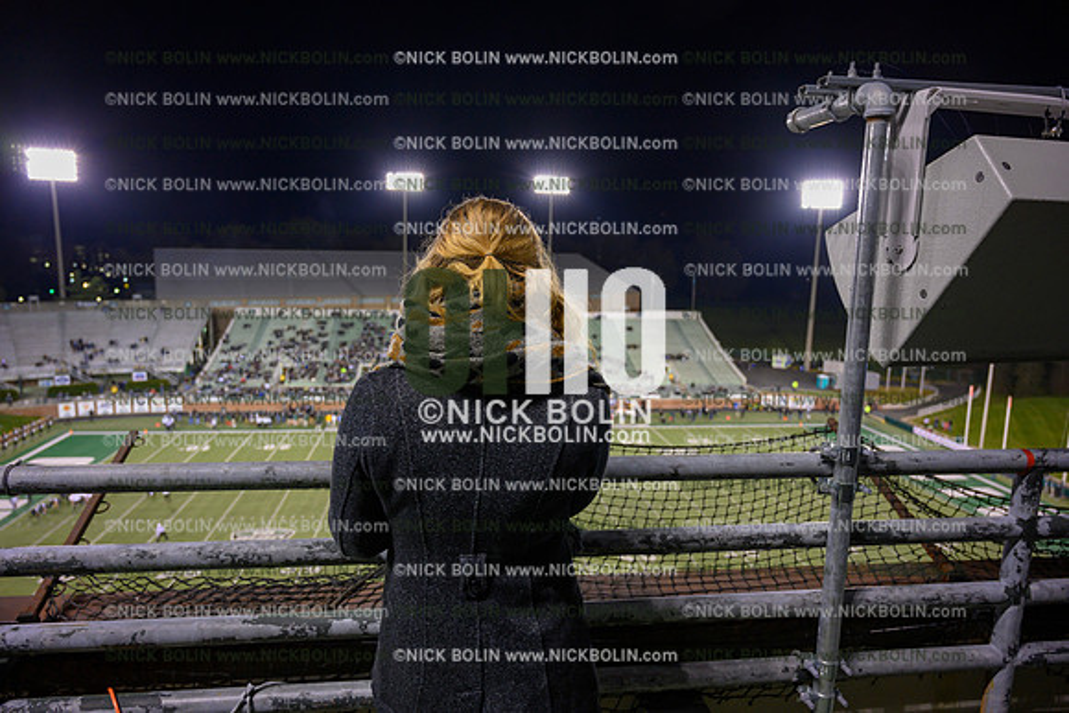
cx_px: 534
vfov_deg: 53.2
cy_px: 356
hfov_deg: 73.7
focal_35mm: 24
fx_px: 713
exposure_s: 1/125
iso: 2000
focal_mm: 24
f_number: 4
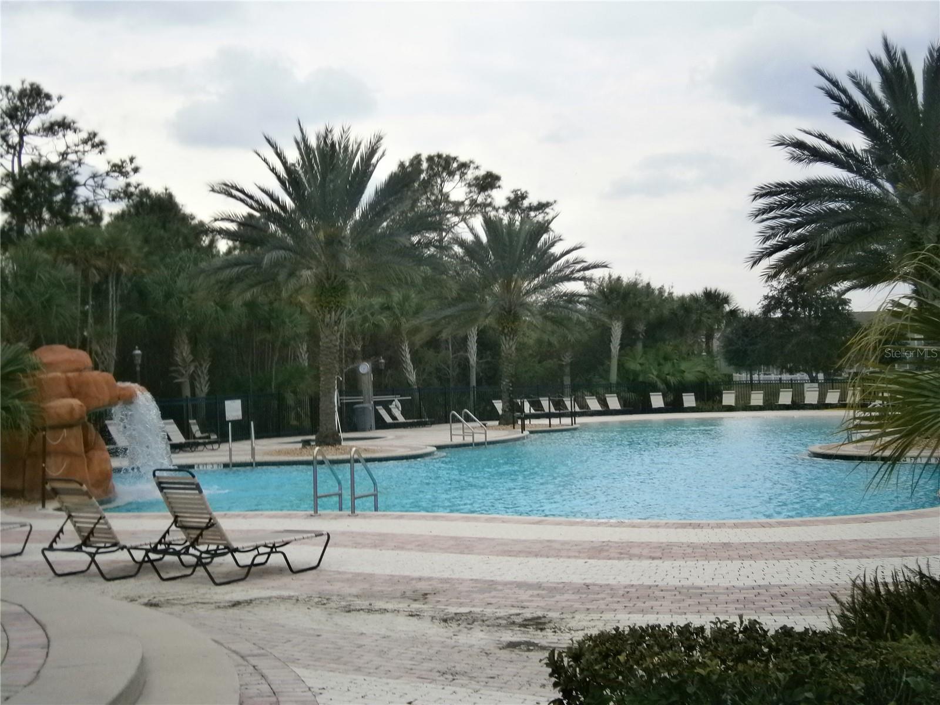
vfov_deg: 30.9
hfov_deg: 40.4
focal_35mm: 47
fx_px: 1276
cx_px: 470
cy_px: 352
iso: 80
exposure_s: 1/100
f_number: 9.7
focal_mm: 8.3
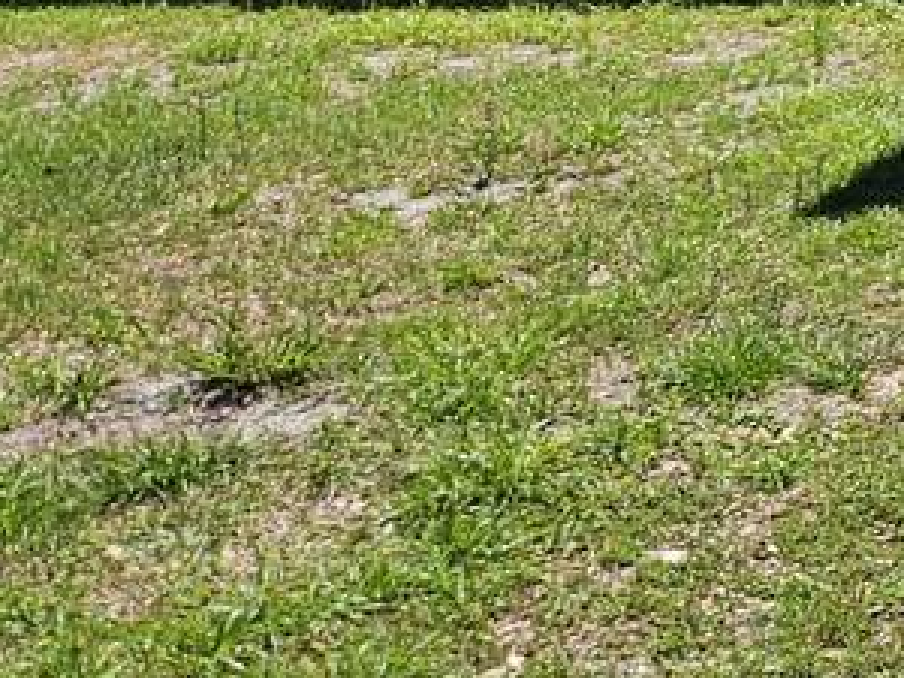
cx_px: 1778
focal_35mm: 98
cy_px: -319
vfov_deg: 14.2
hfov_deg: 15.9
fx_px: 2559
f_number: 1.8
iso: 25
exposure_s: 1/1521
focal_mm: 5.4
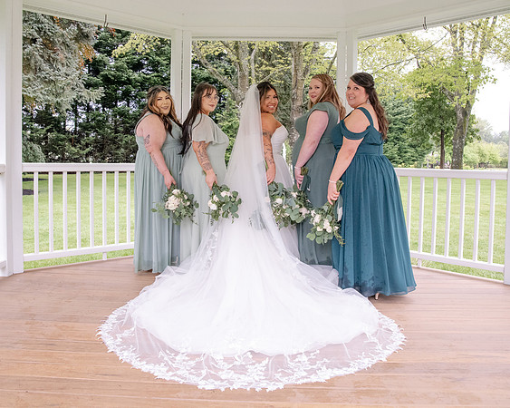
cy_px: 177
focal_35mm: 31
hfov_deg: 57.7
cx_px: 246
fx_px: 463
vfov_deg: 47.4
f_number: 5
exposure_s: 1/320
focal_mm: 24
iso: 2500
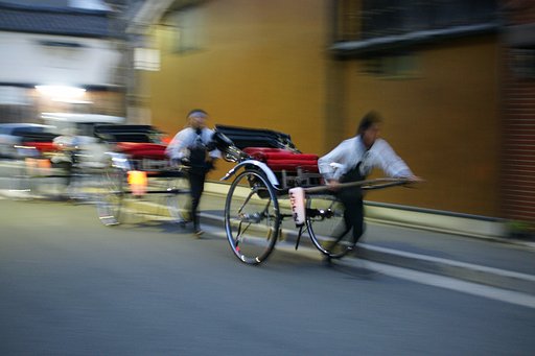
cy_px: 178
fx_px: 668
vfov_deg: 29.8
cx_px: 268
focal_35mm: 45
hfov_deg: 43.6
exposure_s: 1/5
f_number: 2
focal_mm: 30
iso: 800
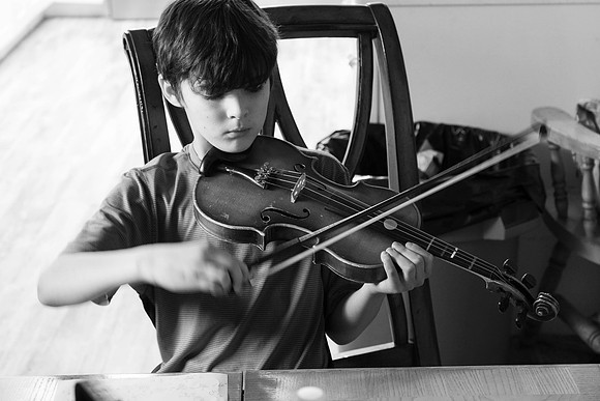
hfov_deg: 26.6
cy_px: 200
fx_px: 1267
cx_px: 300
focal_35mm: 76
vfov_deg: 18.0
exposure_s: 1/20
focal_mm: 50.5
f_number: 4
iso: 2000
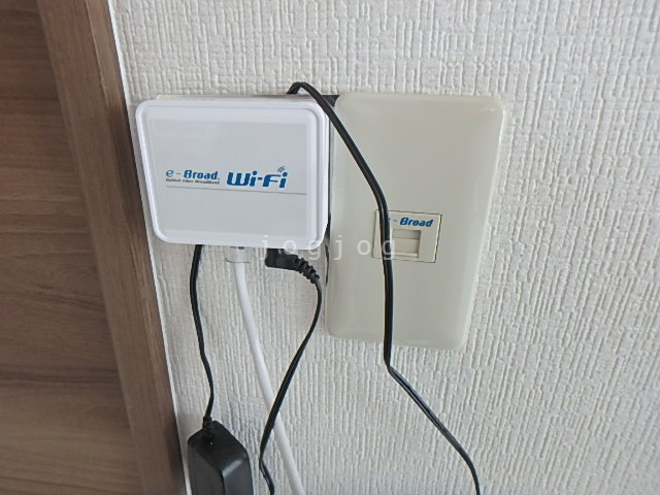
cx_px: 330
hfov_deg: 79.0
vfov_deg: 63.4
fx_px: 400
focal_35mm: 21
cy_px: 248
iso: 320
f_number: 3.5
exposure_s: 1/30
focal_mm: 3.7
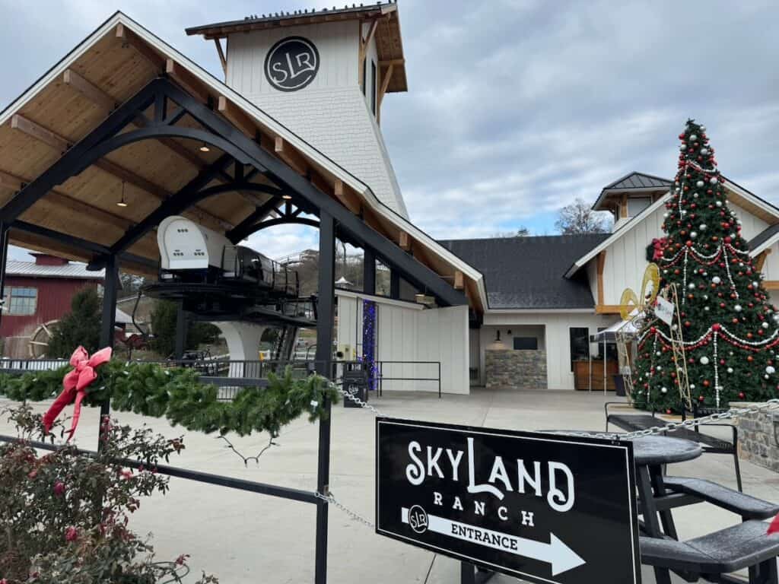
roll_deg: -0.6
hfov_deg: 71.6
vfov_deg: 56.8
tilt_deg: +7.1
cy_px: 292
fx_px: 540
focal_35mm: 24
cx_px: 390
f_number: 1.78
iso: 80
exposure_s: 1/2174
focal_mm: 6.76
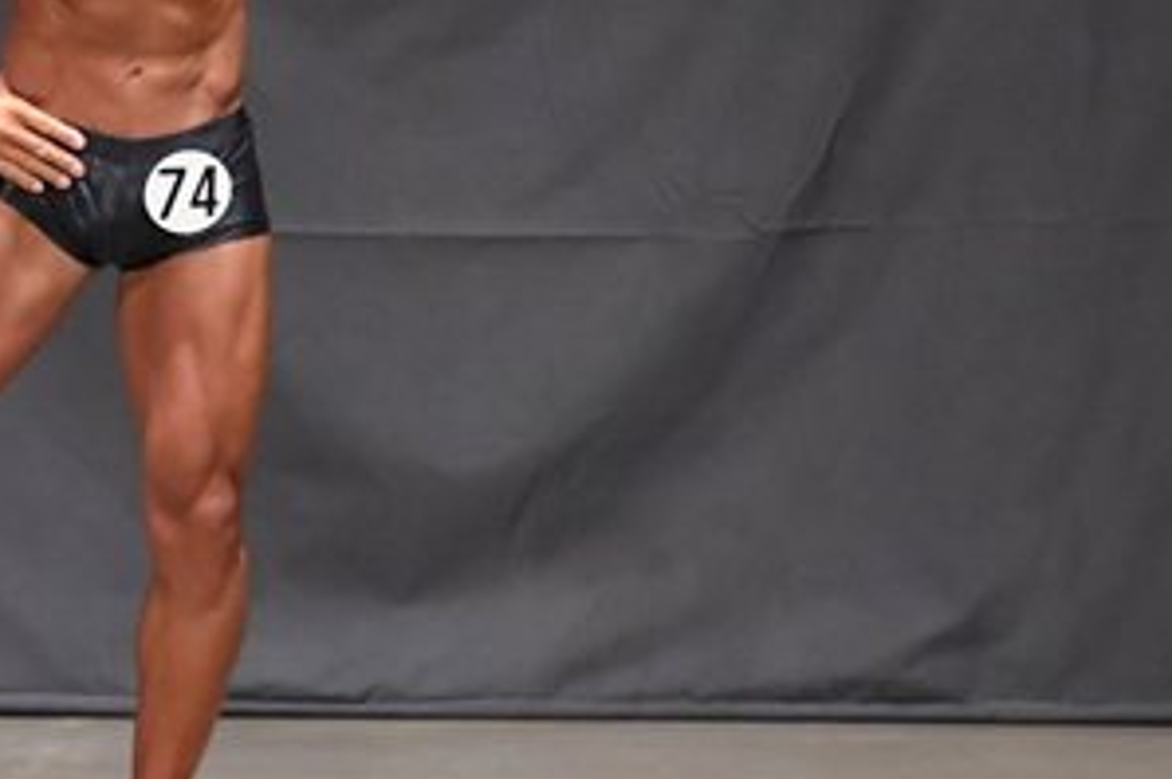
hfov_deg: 4.3
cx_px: -124
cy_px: 63
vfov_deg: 2.9
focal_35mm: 476
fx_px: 15479
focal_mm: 122
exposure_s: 1/400
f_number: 5.6
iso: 8000
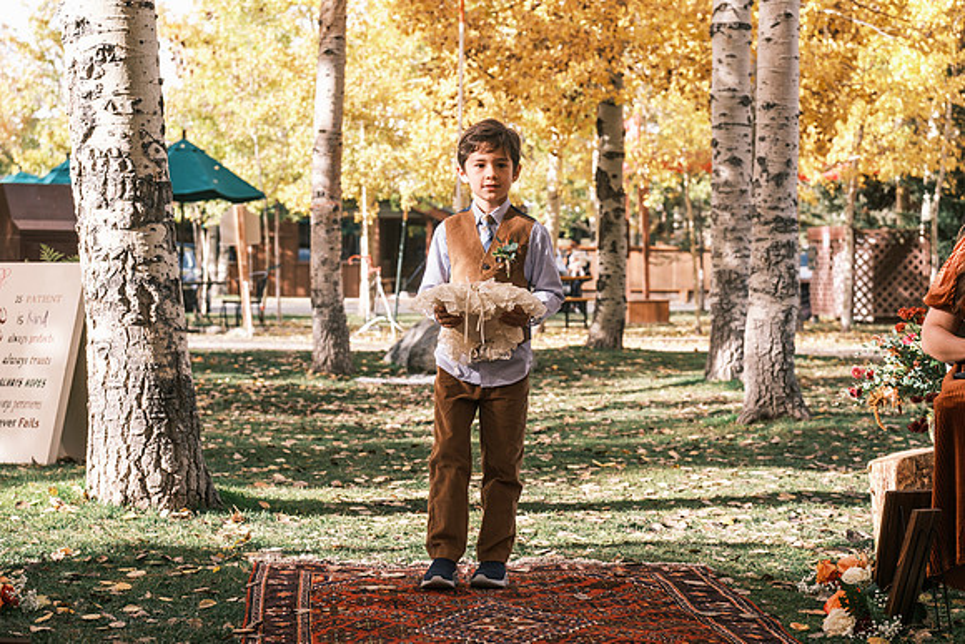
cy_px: 322
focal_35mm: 75
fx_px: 2011
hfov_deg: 27.0
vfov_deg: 18.2
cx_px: 482
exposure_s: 1/500
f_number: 4
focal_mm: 50
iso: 400
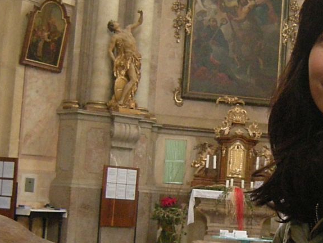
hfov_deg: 26.3
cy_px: 188
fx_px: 682
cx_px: 245
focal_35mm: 73
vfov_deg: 20.0
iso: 400
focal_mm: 4.7
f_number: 2.8
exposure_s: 1/8.3
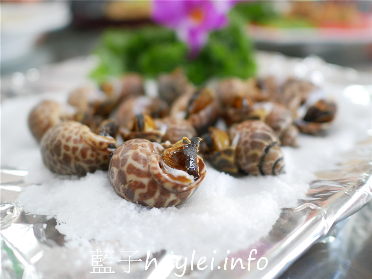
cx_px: 186
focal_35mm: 30
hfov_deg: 60.0
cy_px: 140
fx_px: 322
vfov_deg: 46.8
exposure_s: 1/60
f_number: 1.7
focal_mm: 15
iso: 320
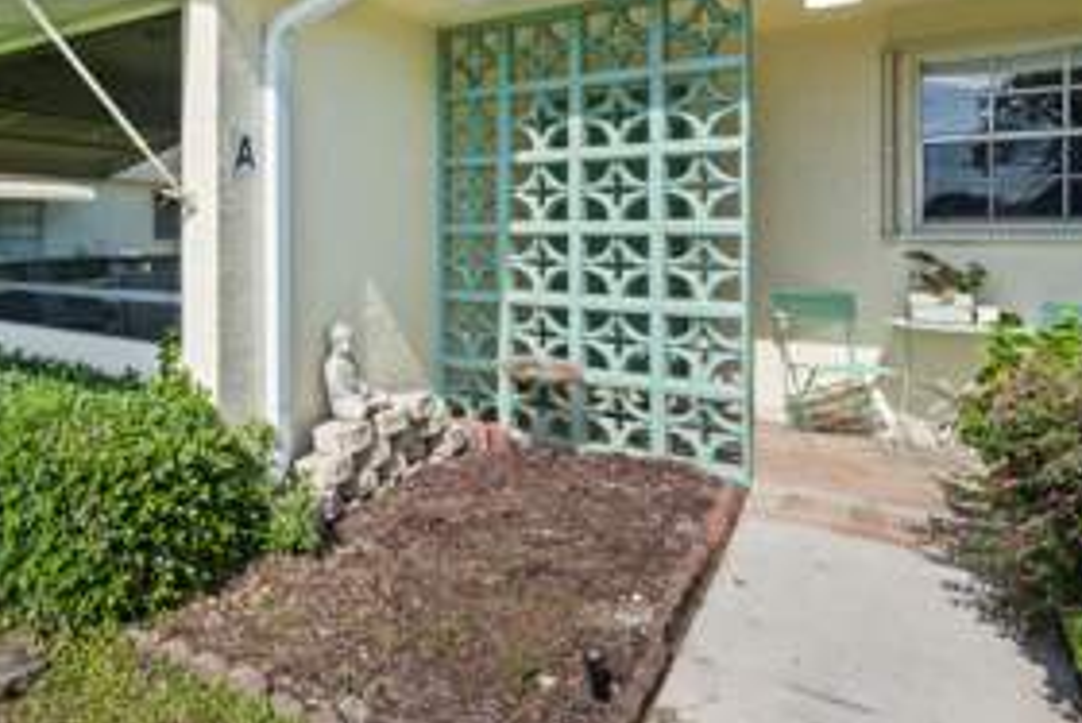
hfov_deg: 69.0
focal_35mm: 24
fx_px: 722
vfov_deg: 52.2
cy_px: 240
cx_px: 274
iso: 250
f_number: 9
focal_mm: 14
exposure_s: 1/125
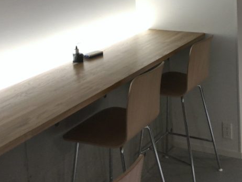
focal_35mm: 62
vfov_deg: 22.8
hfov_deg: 30.9
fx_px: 434
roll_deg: +1.7
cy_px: 2
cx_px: 163
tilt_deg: -5.9
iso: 160
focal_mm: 3.99
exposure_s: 1/30
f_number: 1.8
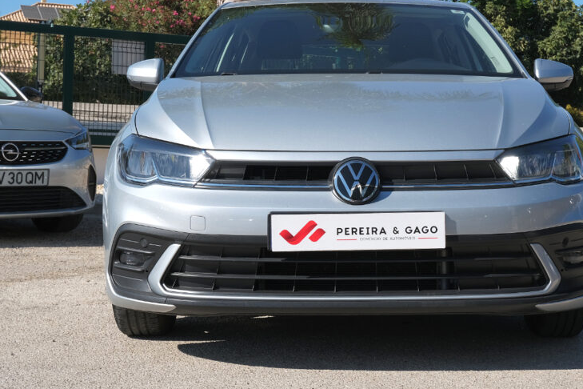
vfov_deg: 20.6
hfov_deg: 30.4
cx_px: 345
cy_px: 180
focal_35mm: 66
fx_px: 1069
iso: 160
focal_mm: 31.4
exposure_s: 1/320
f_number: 9
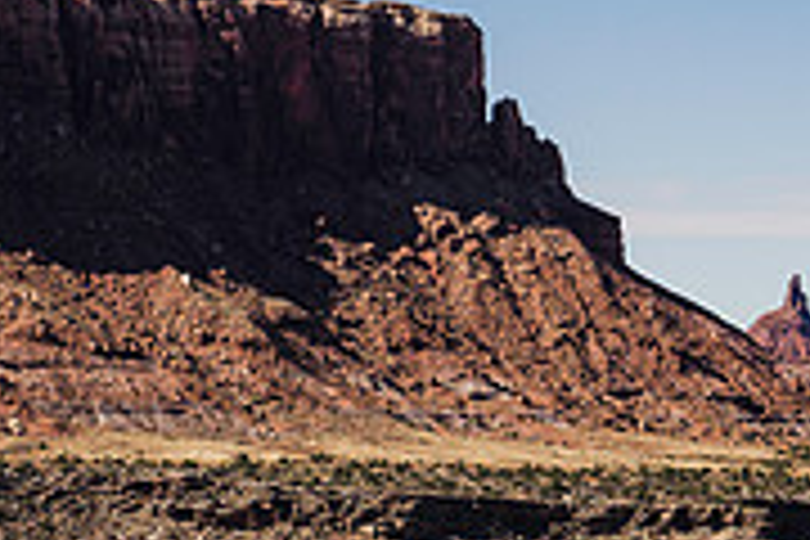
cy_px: 704
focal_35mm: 196
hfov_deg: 10.5
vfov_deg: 6.9
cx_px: 364
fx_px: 4410
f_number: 7.1
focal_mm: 60
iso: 160
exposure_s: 1/640
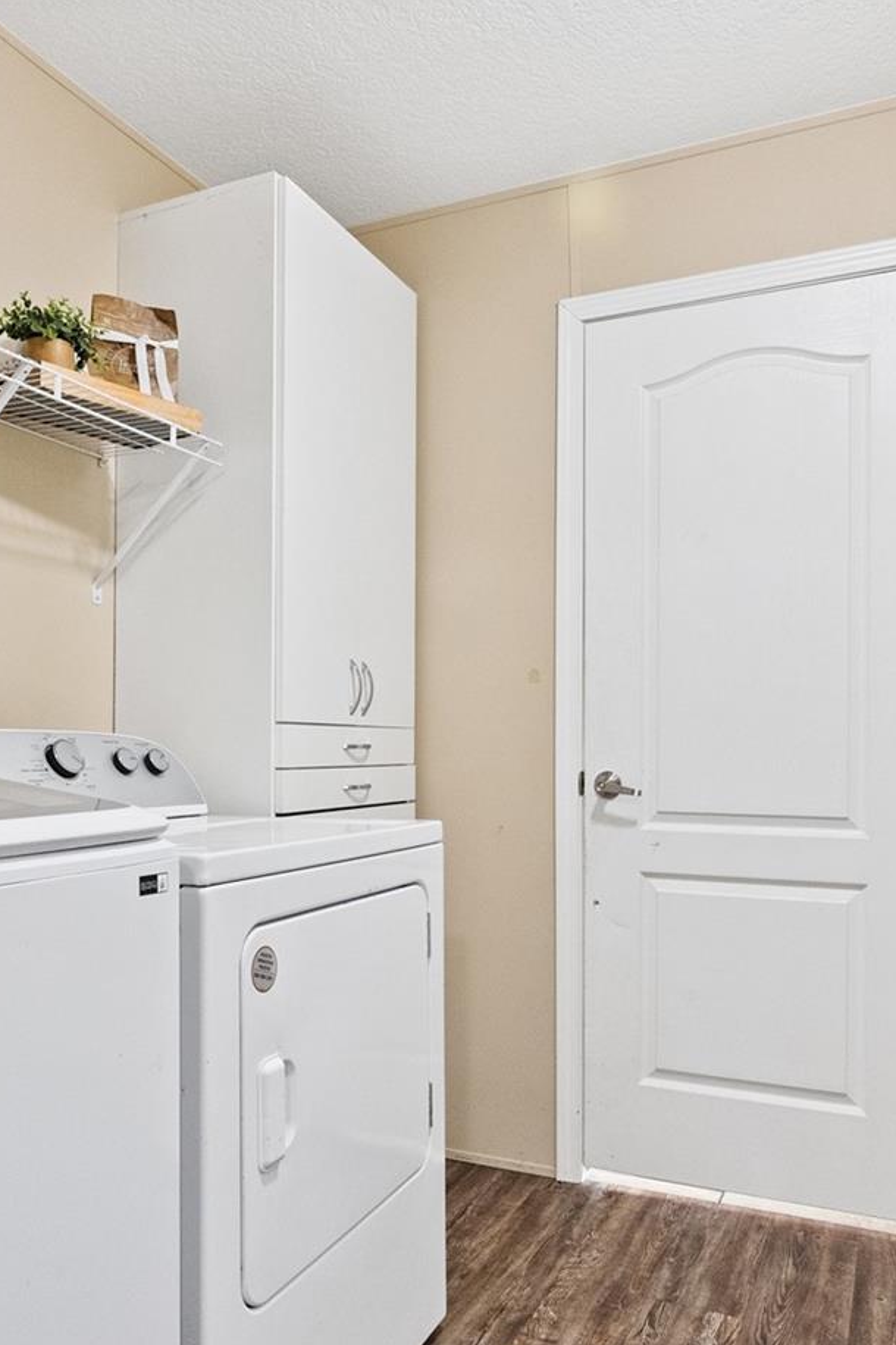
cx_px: 407
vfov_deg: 65.2
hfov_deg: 46.3
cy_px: 757
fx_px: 1045
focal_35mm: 28
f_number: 9
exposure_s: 1/30
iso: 10000
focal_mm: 16
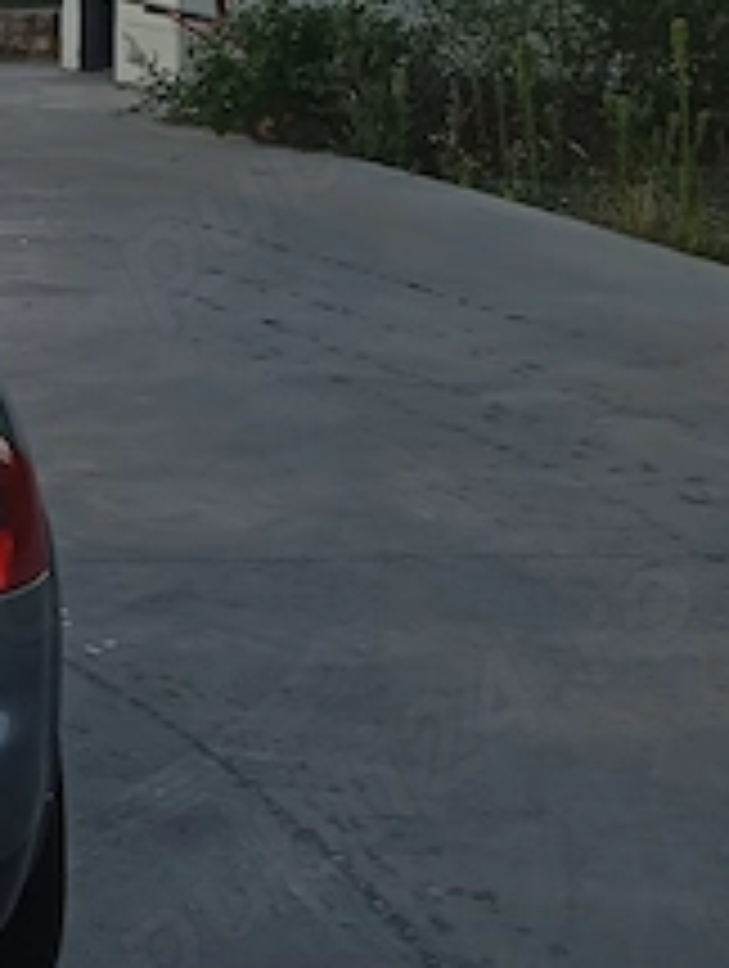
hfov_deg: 13.0
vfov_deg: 18.7
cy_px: 227
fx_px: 2912
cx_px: -544
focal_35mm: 104
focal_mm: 4.22
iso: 112
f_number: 1.8
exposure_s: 1/136
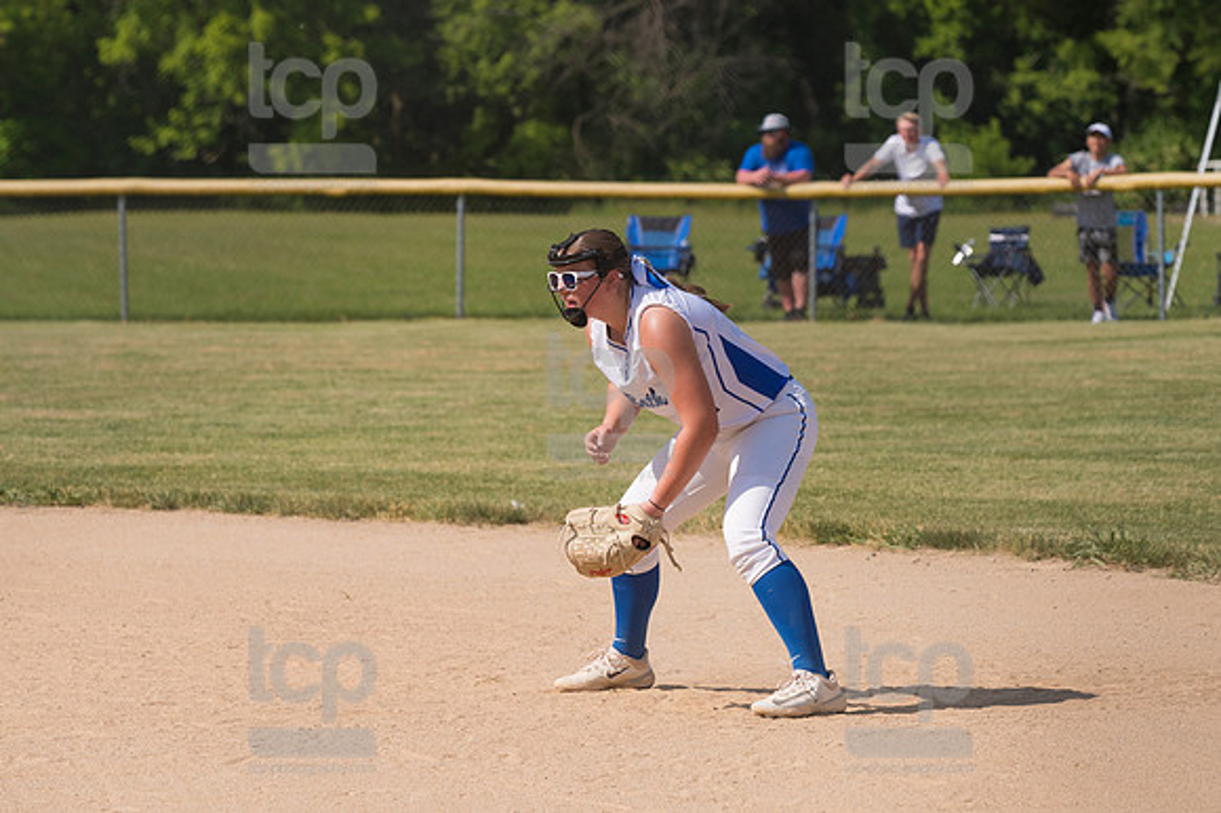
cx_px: 610
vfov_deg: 6.1
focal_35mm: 225
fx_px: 7627
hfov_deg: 9.2
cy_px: 406
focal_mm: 150
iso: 200
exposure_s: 1/1600
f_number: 5.6
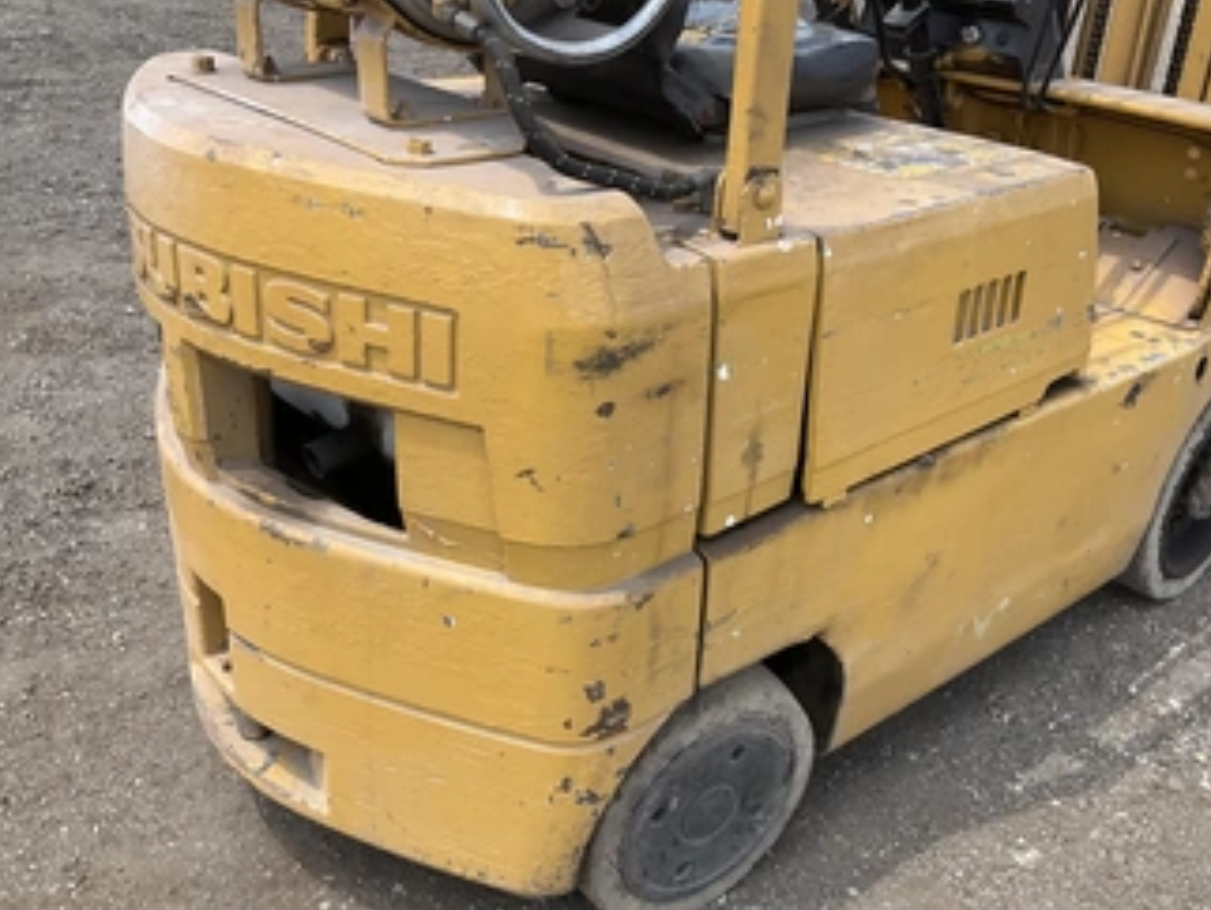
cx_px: 643
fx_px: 1260
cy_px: 466
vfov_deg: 39.7
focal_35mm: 36
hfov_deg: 51.3
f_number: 1.8
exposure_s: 1/540
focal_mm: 3
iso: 25
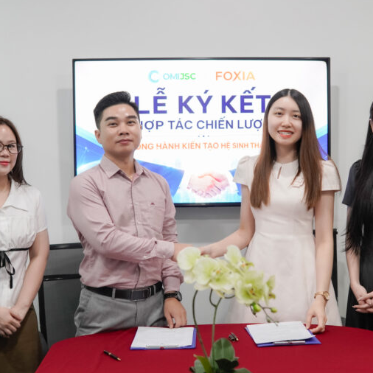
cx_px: 192
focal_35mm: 58
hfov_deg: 29.6
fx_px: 707
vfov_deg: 29.6
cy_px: 185
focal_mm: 30
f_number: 2.8
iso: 640
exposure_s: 1/100
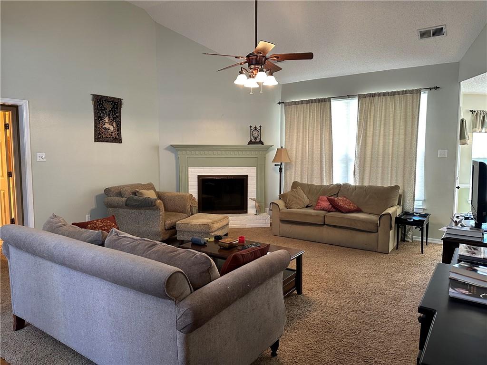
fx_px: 338
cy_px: 182
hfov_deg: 71.6
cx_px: 244
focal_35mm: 24
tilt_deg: -4.9
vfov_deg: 56.8
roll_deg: +0.0
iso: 320
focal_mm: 6.86
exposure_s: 1/60
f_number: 1.78
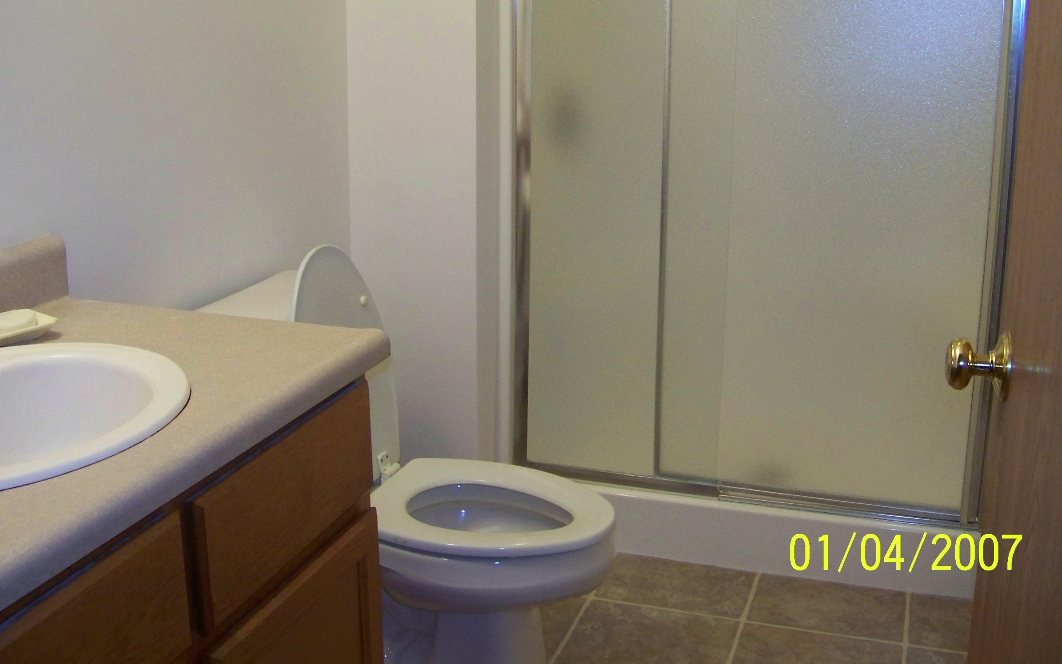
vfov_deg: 30.3
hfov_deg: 47.2
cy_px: 228
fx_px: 1216
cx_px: 502
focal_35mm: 42
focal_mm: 5.85
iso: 200
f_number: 2.8
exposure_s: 1/30
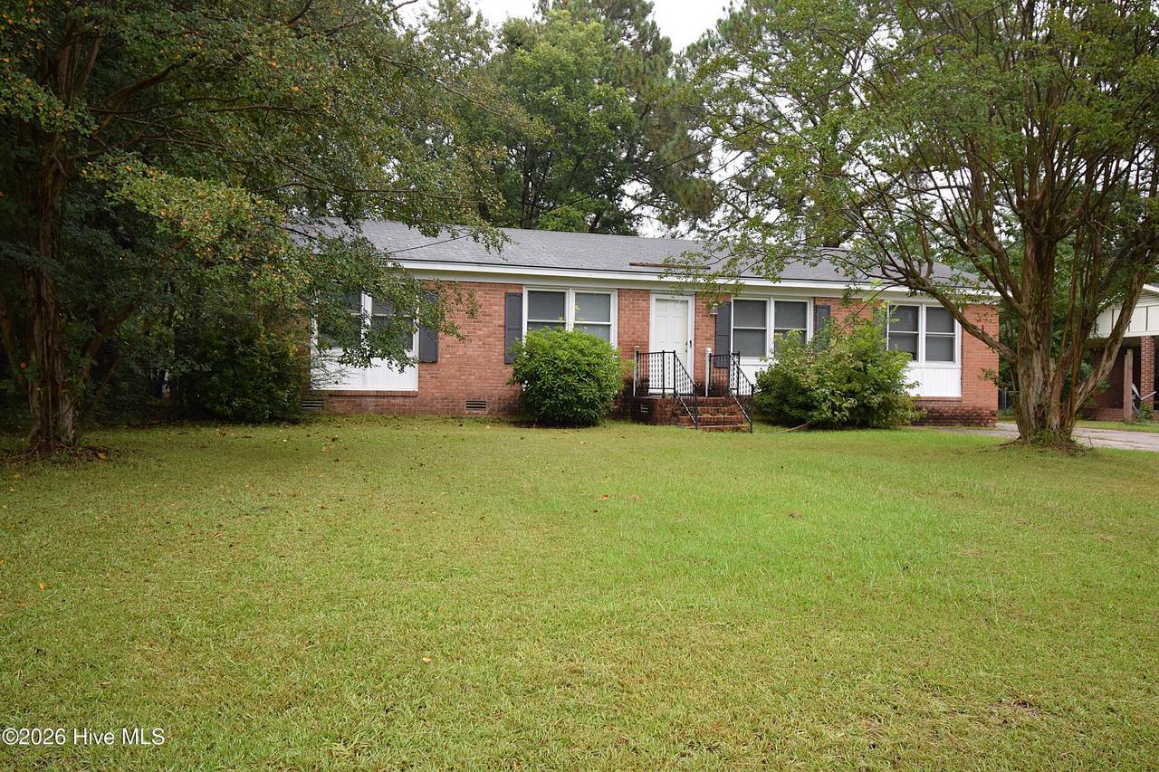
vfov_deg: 43.6
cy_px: 386
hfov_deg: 61.9
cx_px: 580
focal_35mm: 30
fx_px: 966
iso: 400
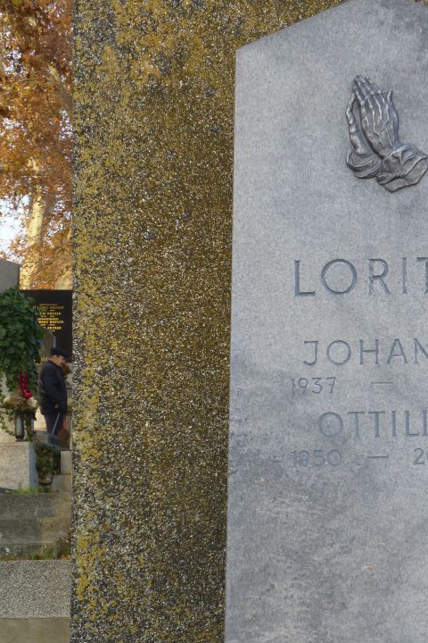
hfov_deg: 9.3
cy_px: 356
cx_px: 333
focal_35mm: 148
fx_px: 2639
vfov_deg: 13.9
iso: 200
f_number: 5.3
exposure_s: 1/160
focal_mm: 17.1
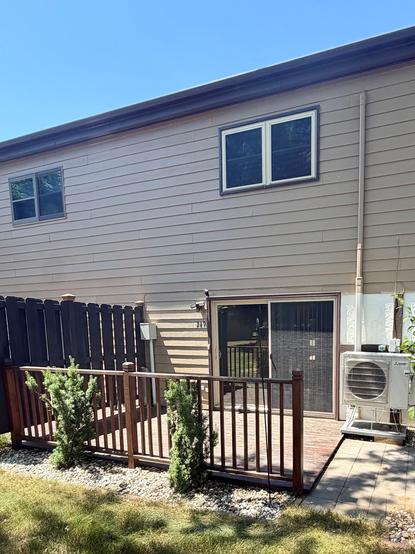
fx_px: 352
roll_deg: -0.1
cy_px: 370
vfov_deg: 74.0
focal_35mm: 22
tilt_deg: -7.5
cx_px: 291
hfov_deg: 59.0
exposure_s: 1/486
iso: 64
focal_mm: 2.22
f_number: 2.2
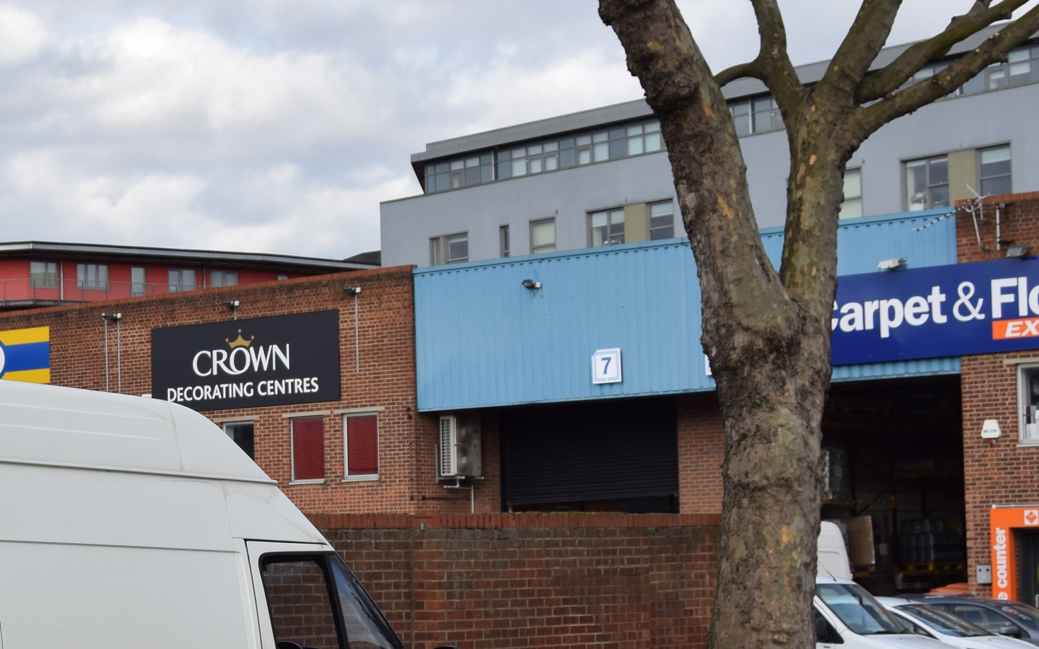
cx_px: 67
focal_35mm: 98
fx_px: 2775
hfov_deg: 20.7
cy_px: 490
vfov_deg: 13.3
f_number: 5.6
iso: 100
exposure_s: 1/400
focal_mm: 26
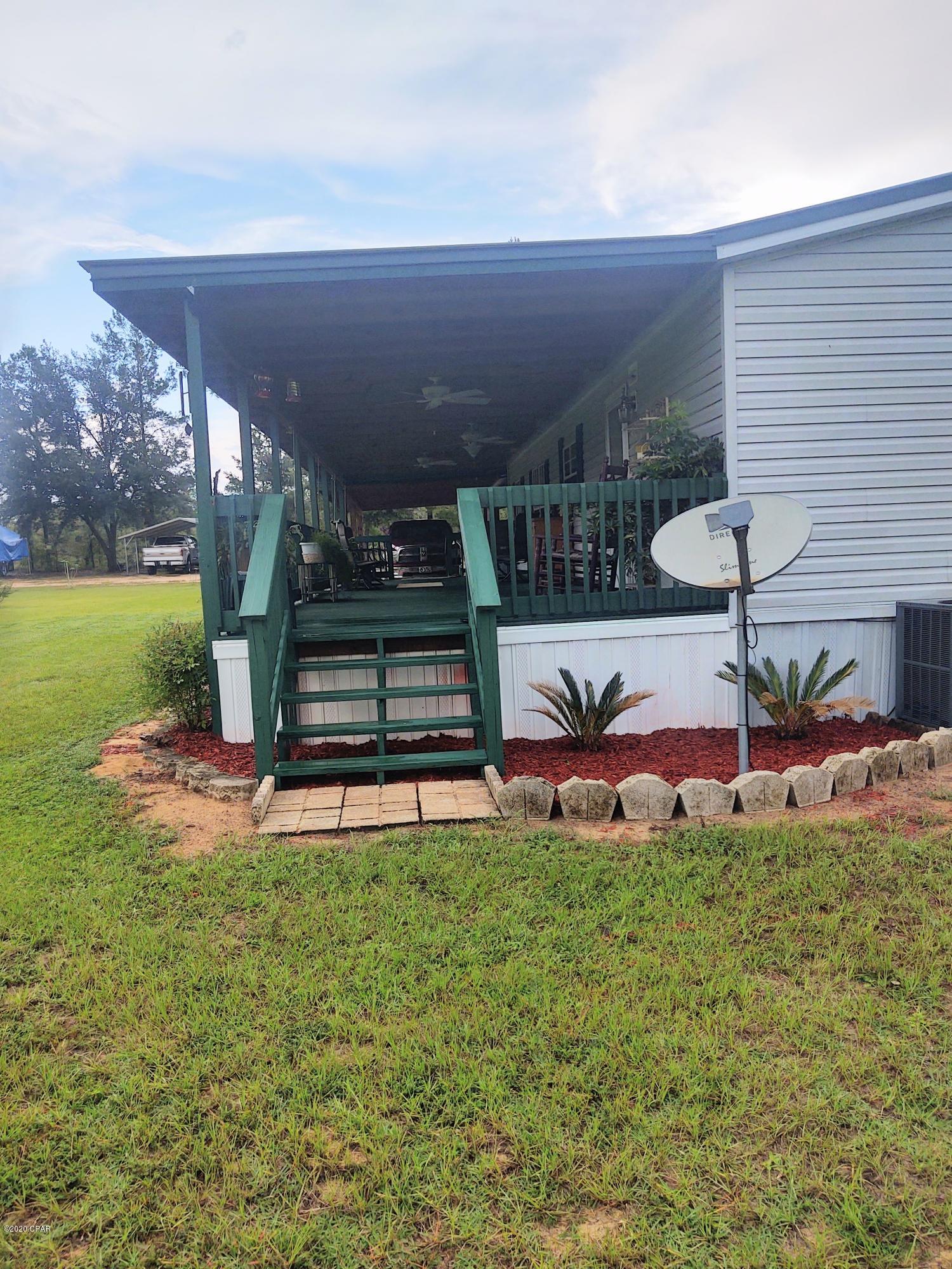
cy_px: 634
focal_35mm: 27
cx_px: 476
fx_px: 990
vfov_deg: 65.3
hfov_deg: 51.4
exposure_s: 1/2067
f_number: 1.7
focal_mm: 4.75
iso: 100
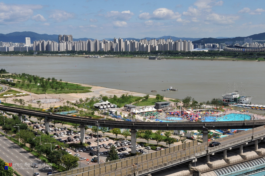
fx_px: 361
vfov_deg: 27.5
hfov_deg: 40.3
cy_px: 87
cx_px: 134
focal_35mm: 49
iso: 200
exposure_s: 1/125
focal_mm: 48
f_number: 22
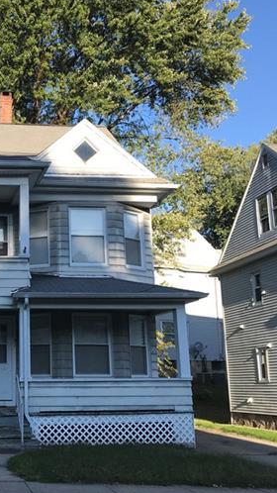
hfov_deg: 24.4
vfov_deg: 43.7
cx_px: 9
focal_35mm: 47
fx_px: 614
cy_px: 250
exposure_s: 1/840
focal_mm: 3.99
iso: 20
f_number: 1.8
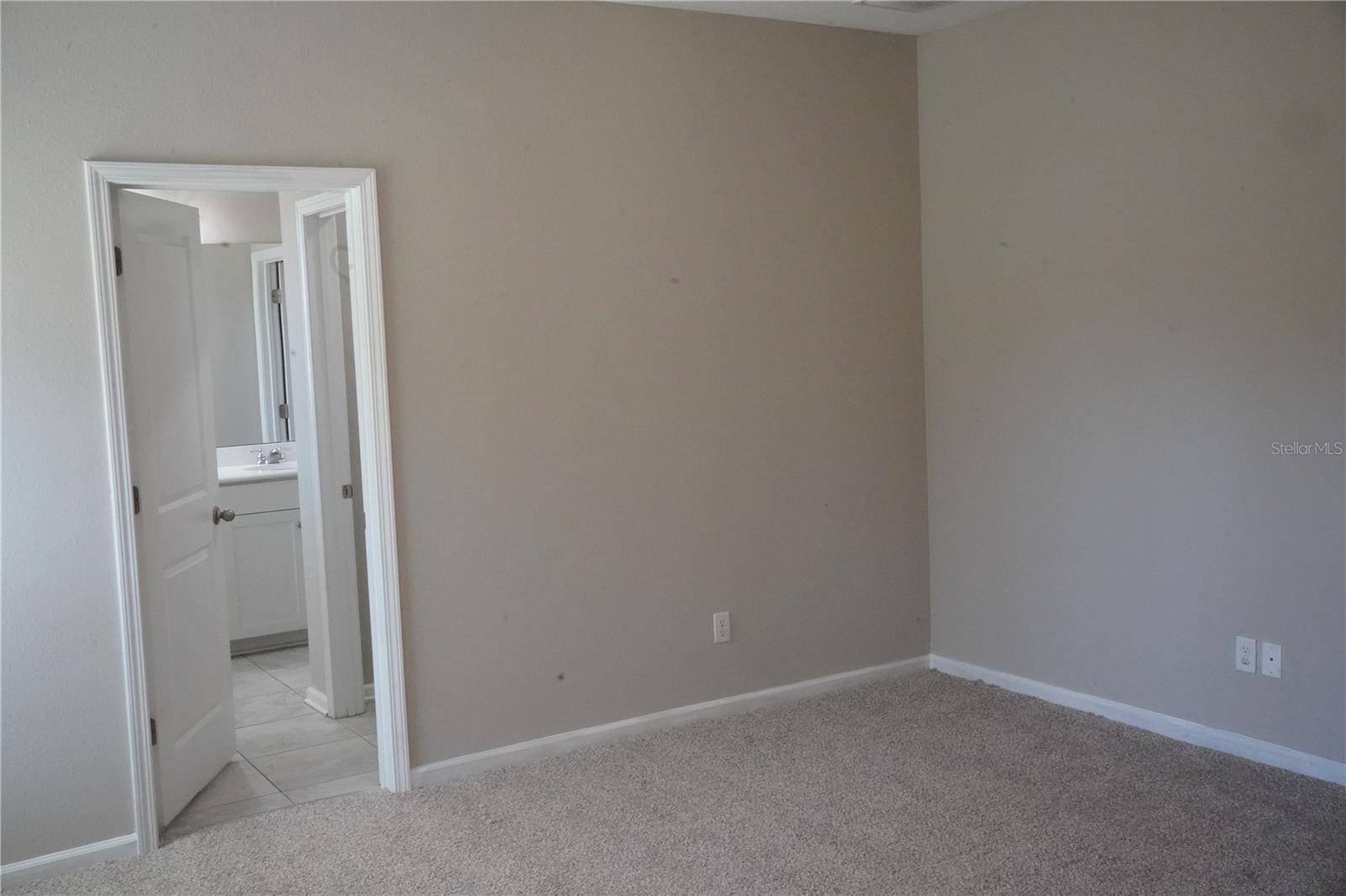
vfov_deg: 37.8
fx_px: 1308
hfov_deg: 54.4
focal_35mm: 35
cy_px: 448
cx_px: 673
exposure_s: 1/60
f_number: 20
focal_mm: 35
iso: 12800
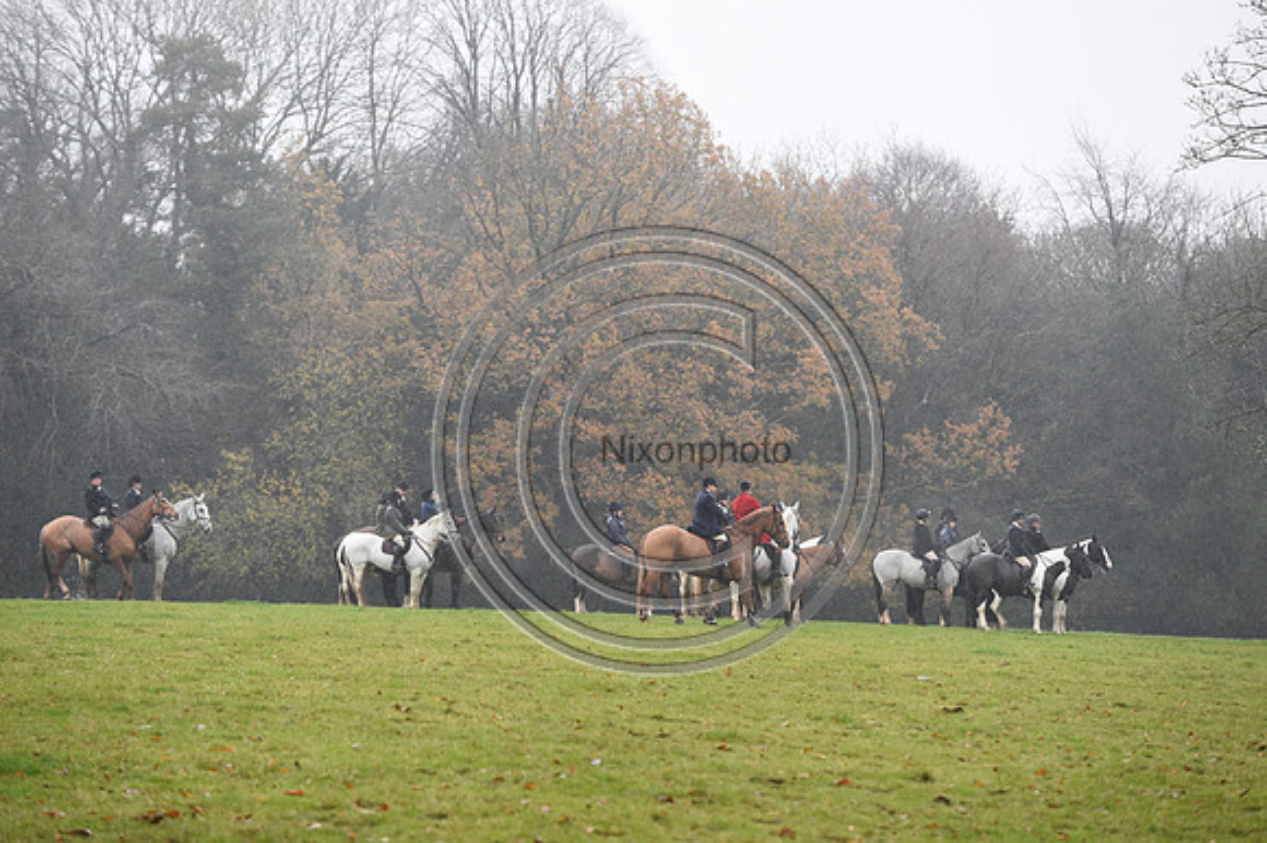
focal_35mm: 140
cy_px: 422
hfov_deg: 14.7
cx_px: 634
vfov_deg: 9.8
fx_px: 4924
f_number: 4
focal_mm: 140
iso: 2000
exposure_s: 1/800
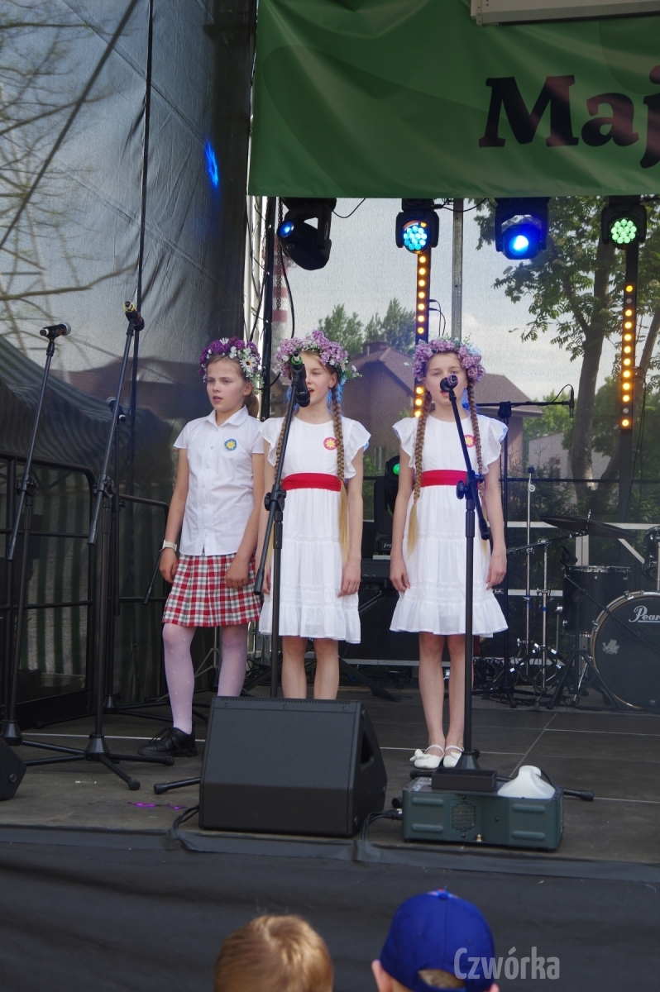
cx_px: 330
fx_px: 1487
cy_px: 496
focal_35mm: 54
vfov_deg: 36.9
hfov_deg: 25.0
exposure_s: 1/160
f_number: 7.1
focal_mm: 36
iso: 200
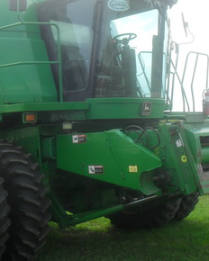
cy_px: 95
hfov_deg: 23.7
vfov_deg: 29.4
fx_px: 495
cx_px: 61
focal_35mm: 64
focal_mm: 6.3
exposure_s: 1/500
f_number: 3.2
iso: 100
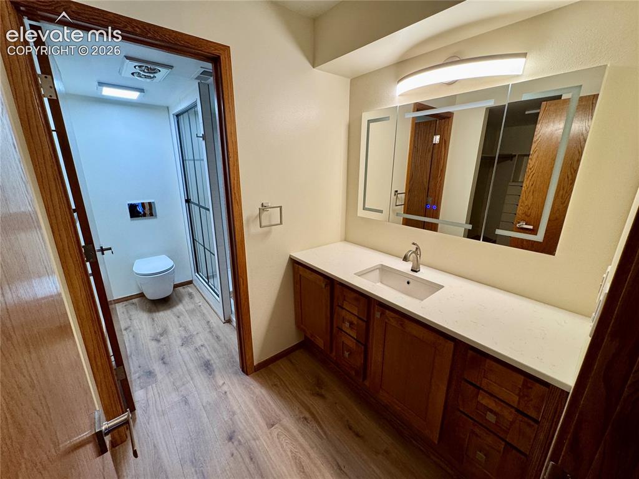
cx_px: 320
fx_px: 258
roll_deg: -0.1
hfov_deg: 102.1
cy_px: 240
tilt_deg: -16.3
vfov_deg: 85.6
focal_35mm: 14
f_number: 2.2
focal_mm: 2.22
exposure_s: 1/120
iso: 200
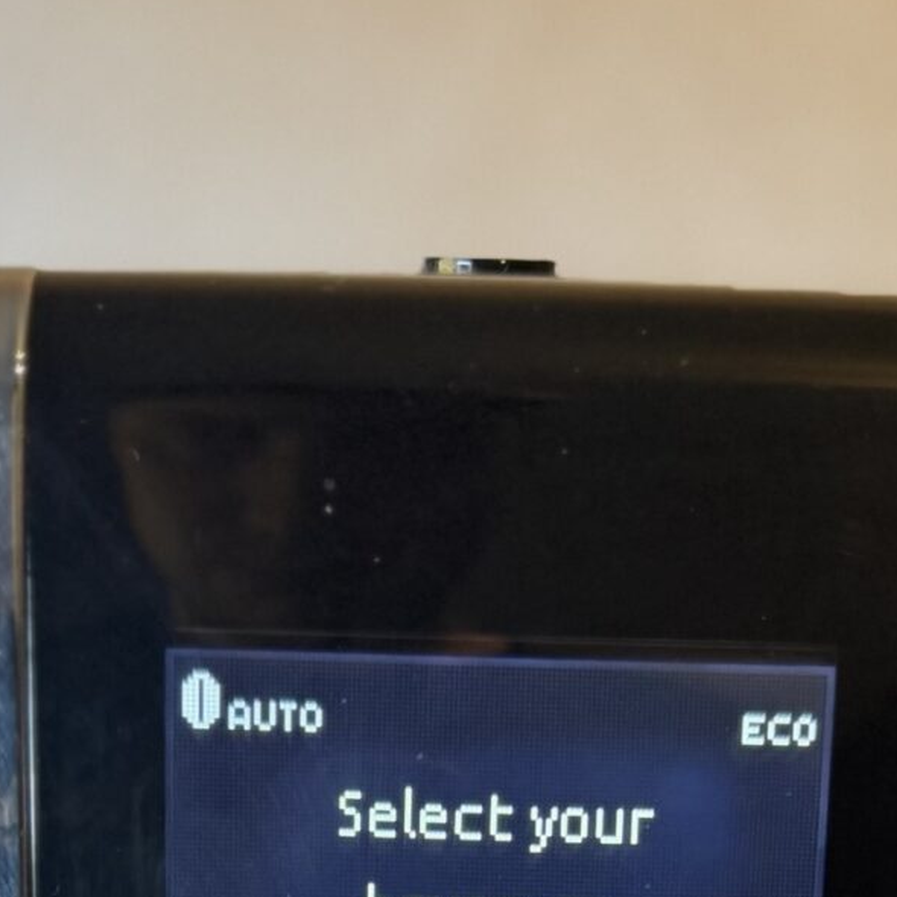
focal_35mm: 92
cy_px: 1710
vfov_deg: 15.6
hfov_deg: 18.9
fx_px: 2697
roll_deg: -1.0
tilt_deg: -25.3
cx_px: 421
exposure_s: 1/62
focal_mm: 6.76
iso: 200
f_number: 1.78
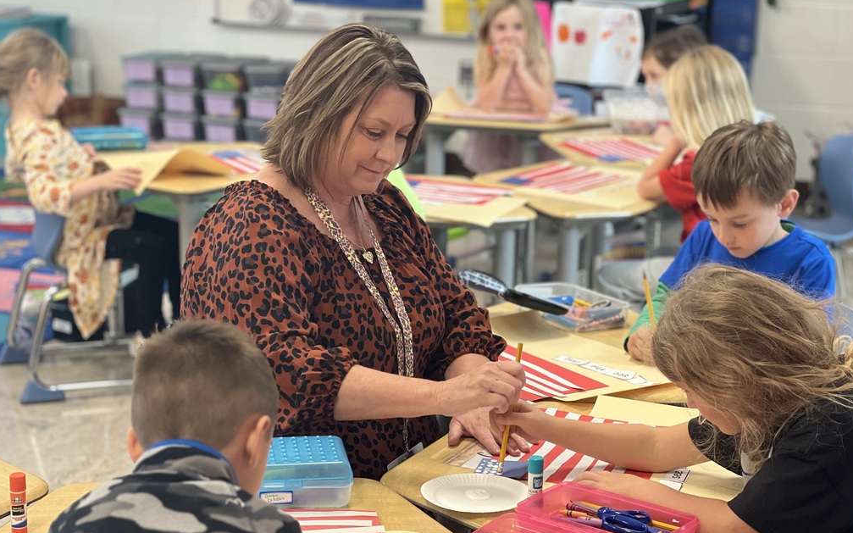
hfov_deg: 24.9
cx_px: 429
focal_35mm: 83
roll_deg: -1.3
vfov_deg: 15.7
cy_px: 276
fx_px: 1929
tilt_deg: -12.6
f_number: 2.8
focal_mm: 9
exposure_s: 1/31
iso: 160
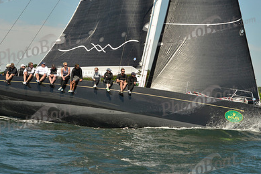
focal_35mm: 152
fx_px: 1103
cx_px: 127
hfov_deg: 13.5
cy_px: 73
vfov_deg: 9.0
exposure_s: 1/1600
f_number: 8
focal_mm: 102
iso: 280
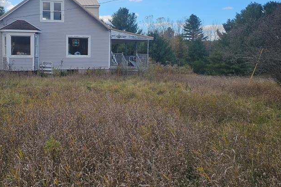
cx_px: 86
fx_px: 312
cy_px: 69
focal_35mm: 40
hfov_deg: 47.4
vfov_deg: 33.2
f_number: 1.7
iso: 10
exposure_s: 1/368
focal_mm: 6.3
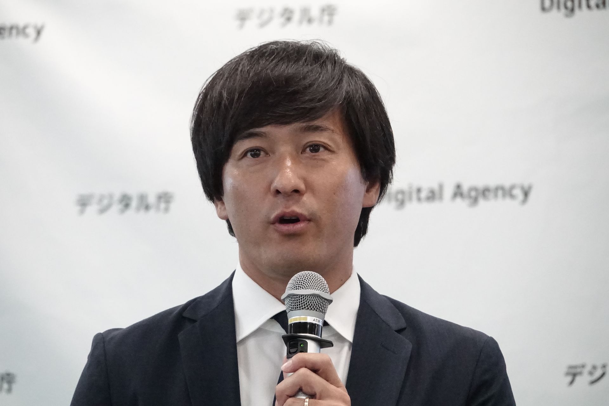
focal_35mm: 320
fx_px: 5413
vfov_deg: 4.3
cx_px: 304
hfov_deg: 6.4
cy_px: 203
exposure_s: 1/400
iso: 6400
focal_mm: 117.29
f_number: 4
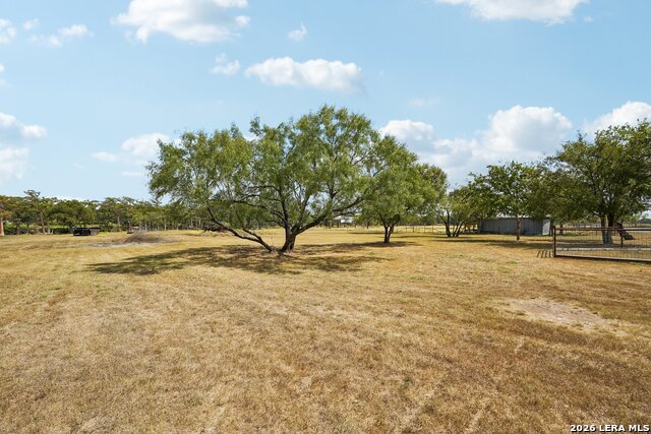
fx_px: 298
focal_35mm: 16
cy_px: 217
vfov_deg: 72.1
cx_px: 326
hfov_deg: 95.0
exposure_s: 1/400
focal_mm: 16.5
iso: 100
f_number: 8
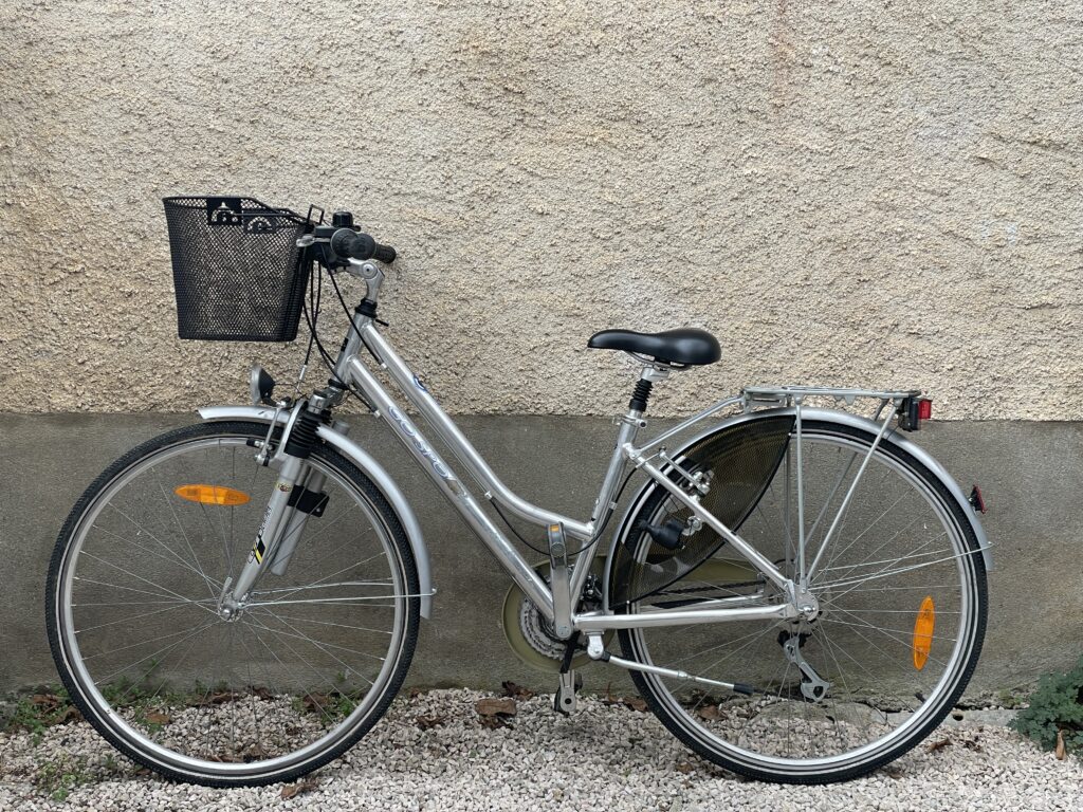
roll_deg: +0.3
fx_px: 1627
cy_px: 406
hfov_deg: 36.8
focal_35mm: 52
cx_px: 542
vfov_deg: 28.0
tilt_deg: -10.3
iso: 25
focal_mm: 6
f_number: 2
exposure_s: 1/116
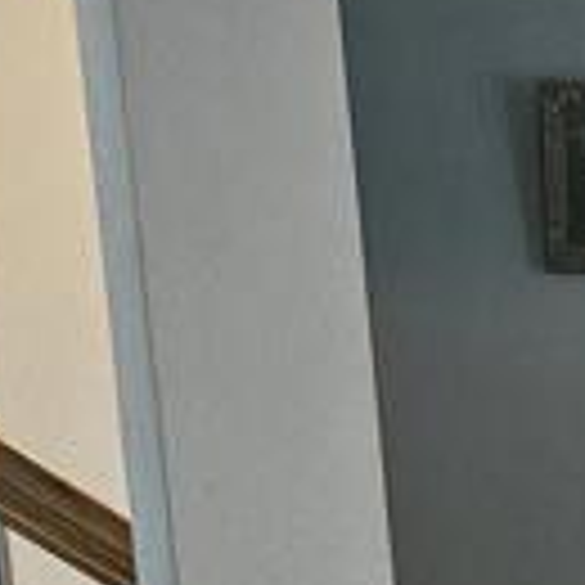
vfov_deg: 10.5
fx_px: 3059
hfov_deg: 9.4
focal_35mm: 160
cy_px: 940
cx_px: 1516
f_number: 1.7
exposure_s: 1/40
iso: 640
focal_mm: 6.3
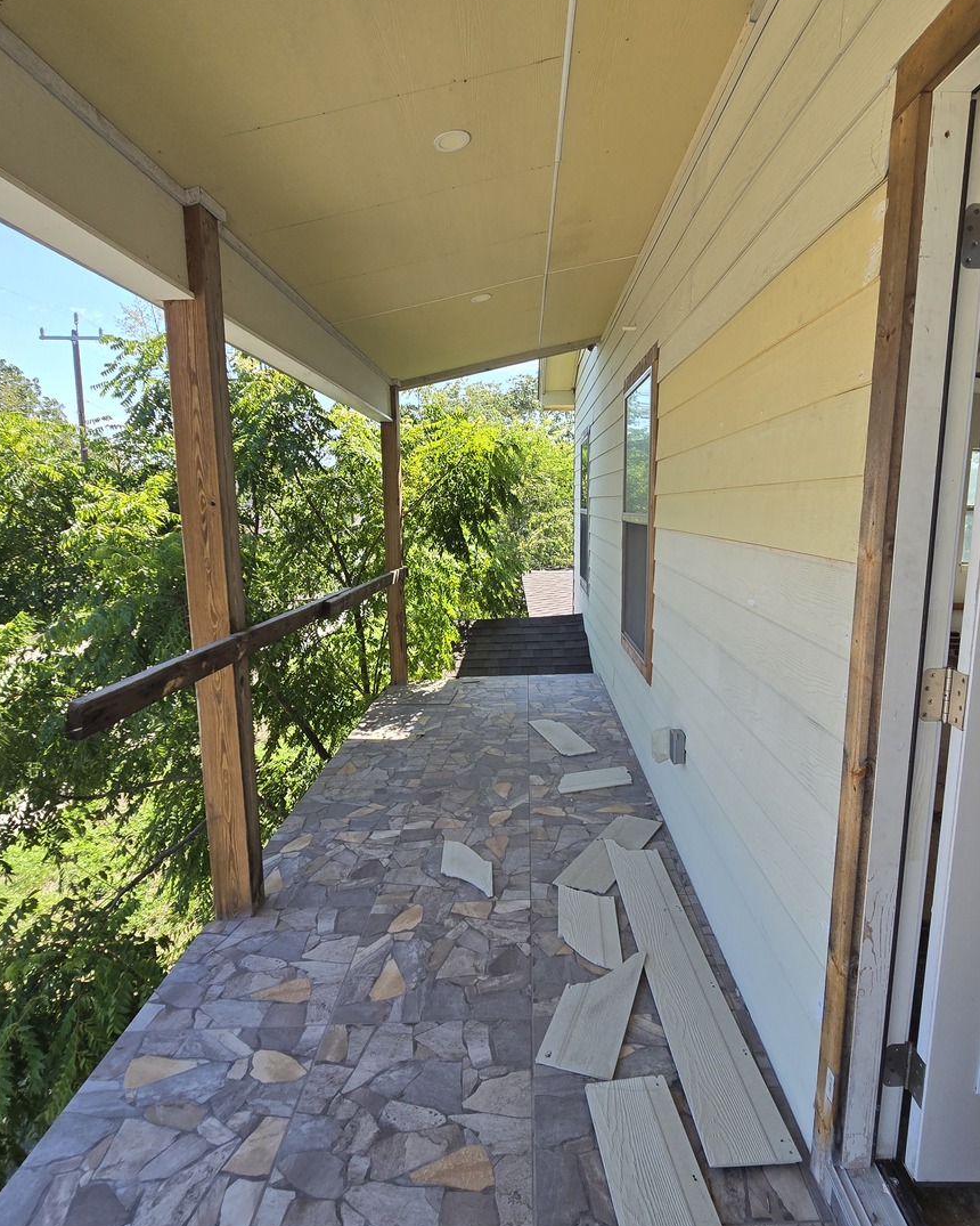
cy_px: 603
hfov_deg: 76.8
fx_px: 616
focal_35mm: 17
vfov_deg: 89.6
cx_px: 539
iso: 50
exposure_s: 1/580
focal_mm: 2.2
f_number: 2.2
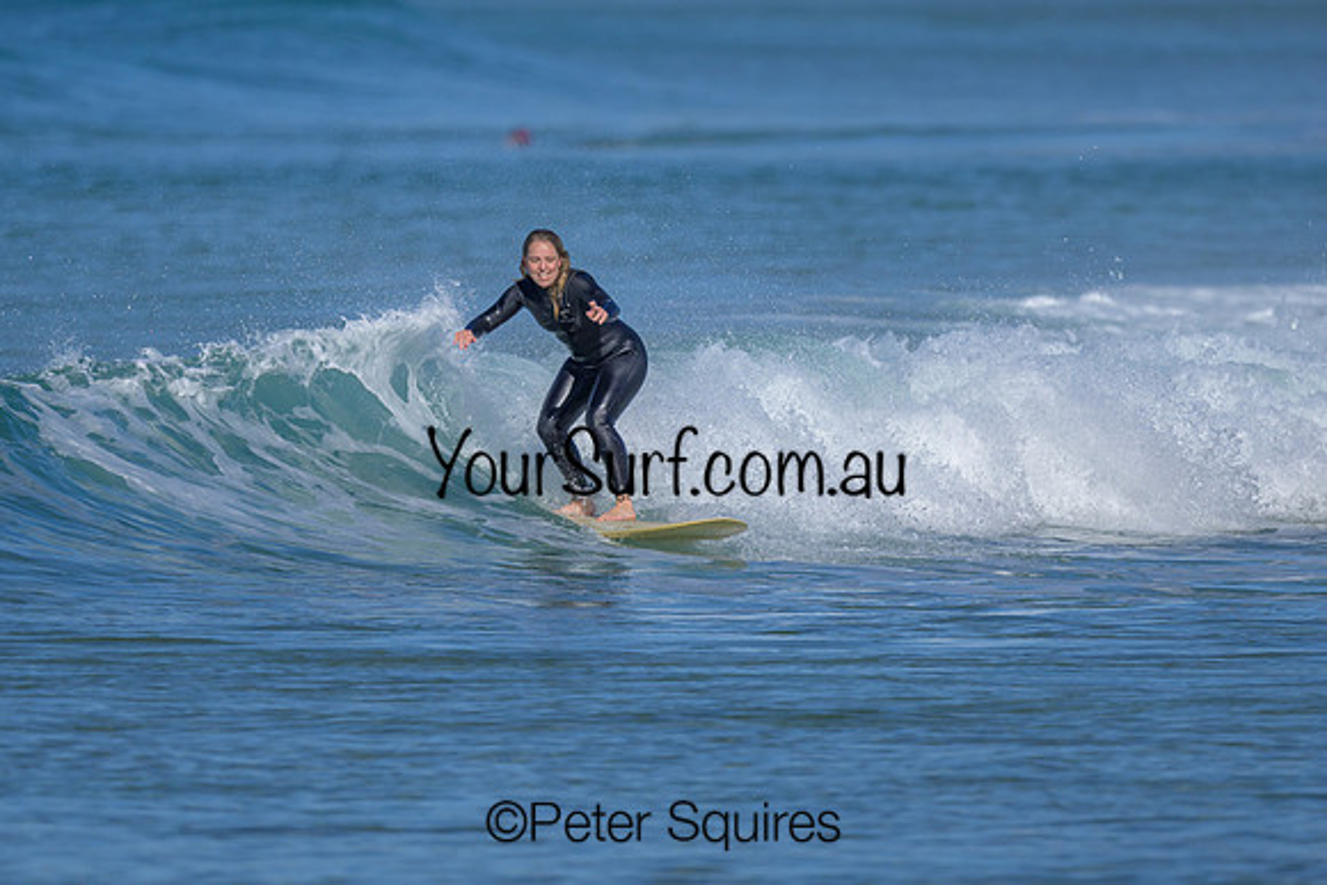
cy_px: 280
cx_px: 633
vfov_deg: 1.3
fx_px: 40294
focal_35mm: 1093
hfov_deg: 1.9
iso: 200
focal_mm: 800
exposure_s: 1/2000
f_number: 6.3
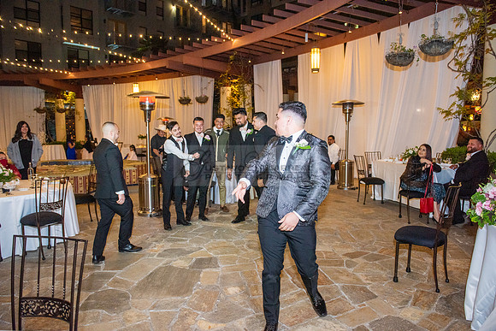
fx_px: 331
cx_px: 248
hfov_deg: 73.7
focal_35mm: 24
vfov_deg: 53.2
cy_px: 166
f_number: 4
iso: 1600
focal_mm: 24
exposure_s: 1/160
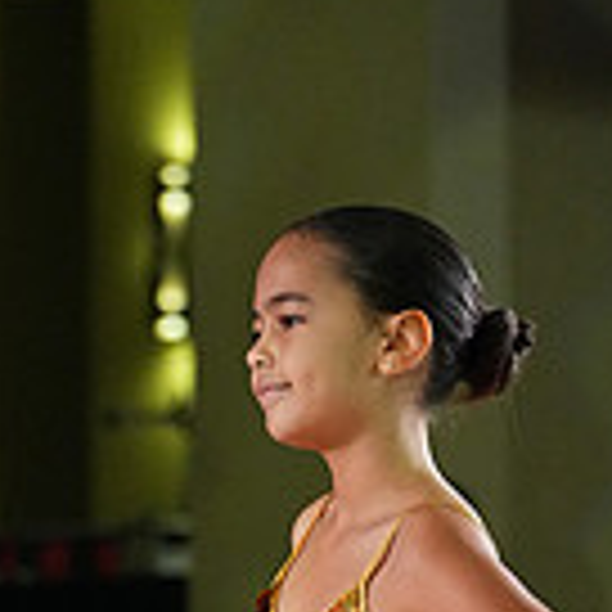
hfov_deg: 2.4
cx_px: 214
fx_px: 14462
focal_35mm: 723
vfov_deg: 2.4
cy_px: 1066
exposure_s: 1/400
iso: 8000
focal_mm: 200
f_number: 6.3
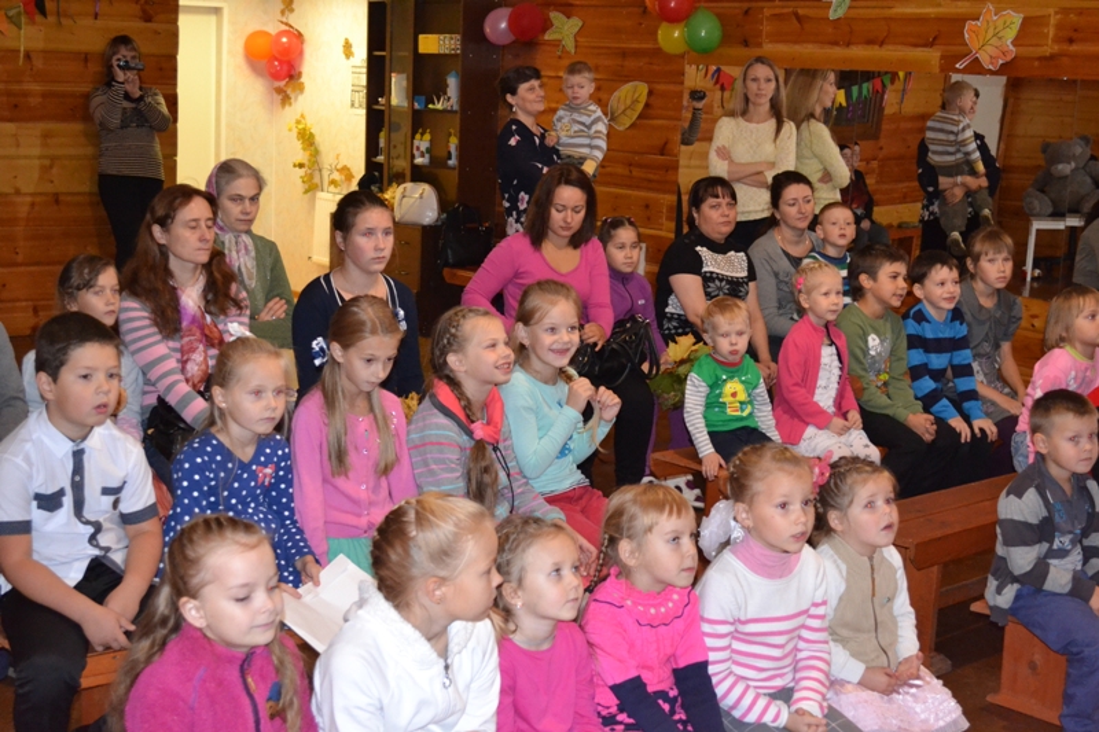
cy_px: 366
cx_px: 550
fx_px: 1602
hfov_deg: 37.9
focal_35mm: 52
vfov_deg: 25.7
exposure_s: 1/60
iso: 3200
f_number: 5
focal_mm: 35
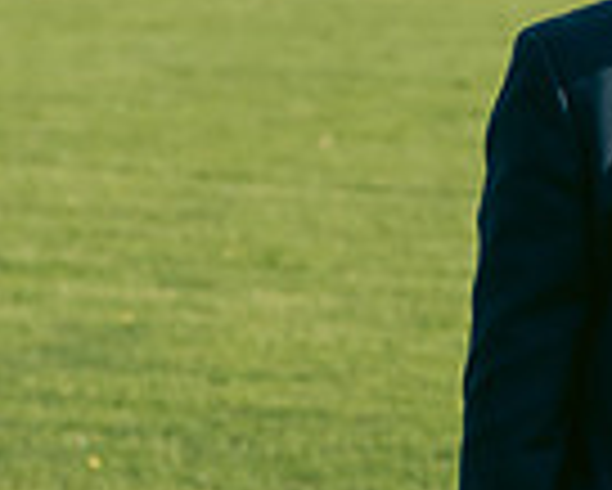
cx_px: 868
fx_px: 5093
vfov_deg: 5.5
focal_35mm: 281
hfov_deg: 6.8
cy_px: 191
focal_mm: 70
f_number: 5
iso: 200
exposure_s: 1/800
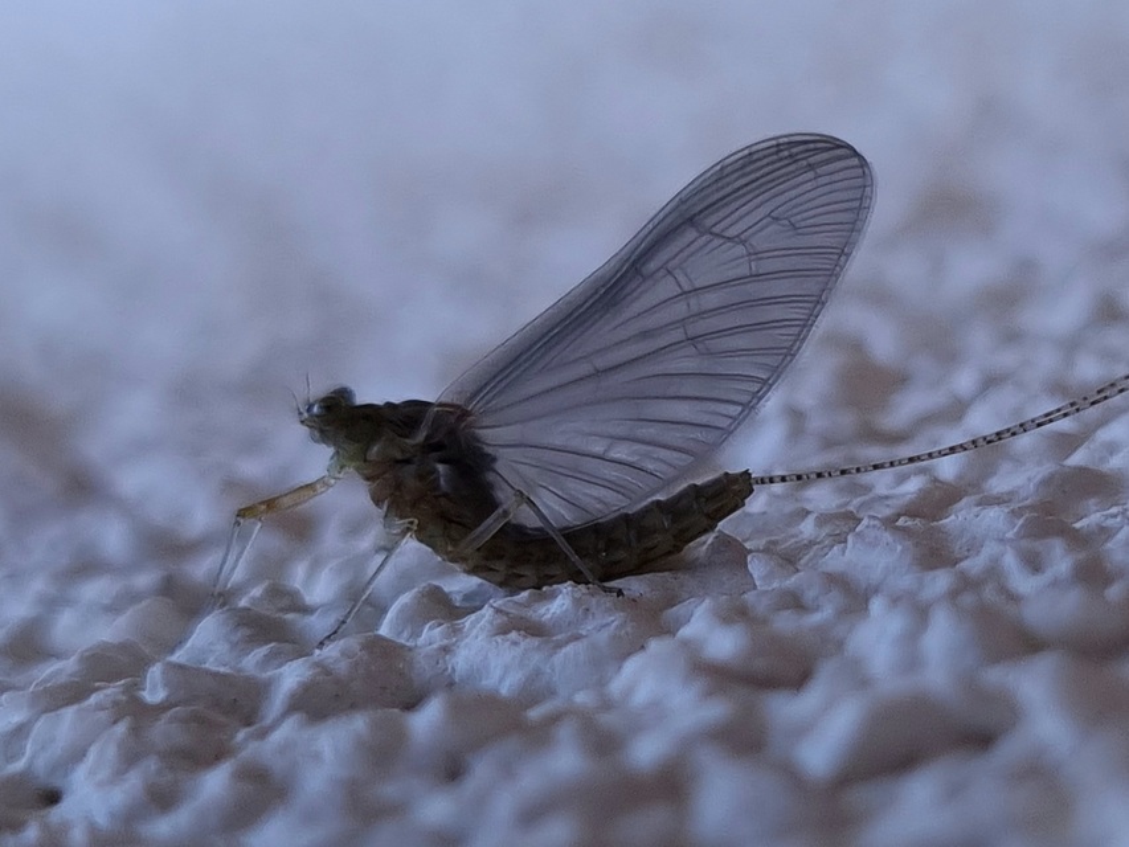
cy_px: 424
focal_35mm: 26
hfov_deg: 67.3
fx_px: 848
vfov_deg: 53.1
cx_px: 564
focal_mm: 5.4
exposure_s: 1/196
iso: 50
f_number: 1.8
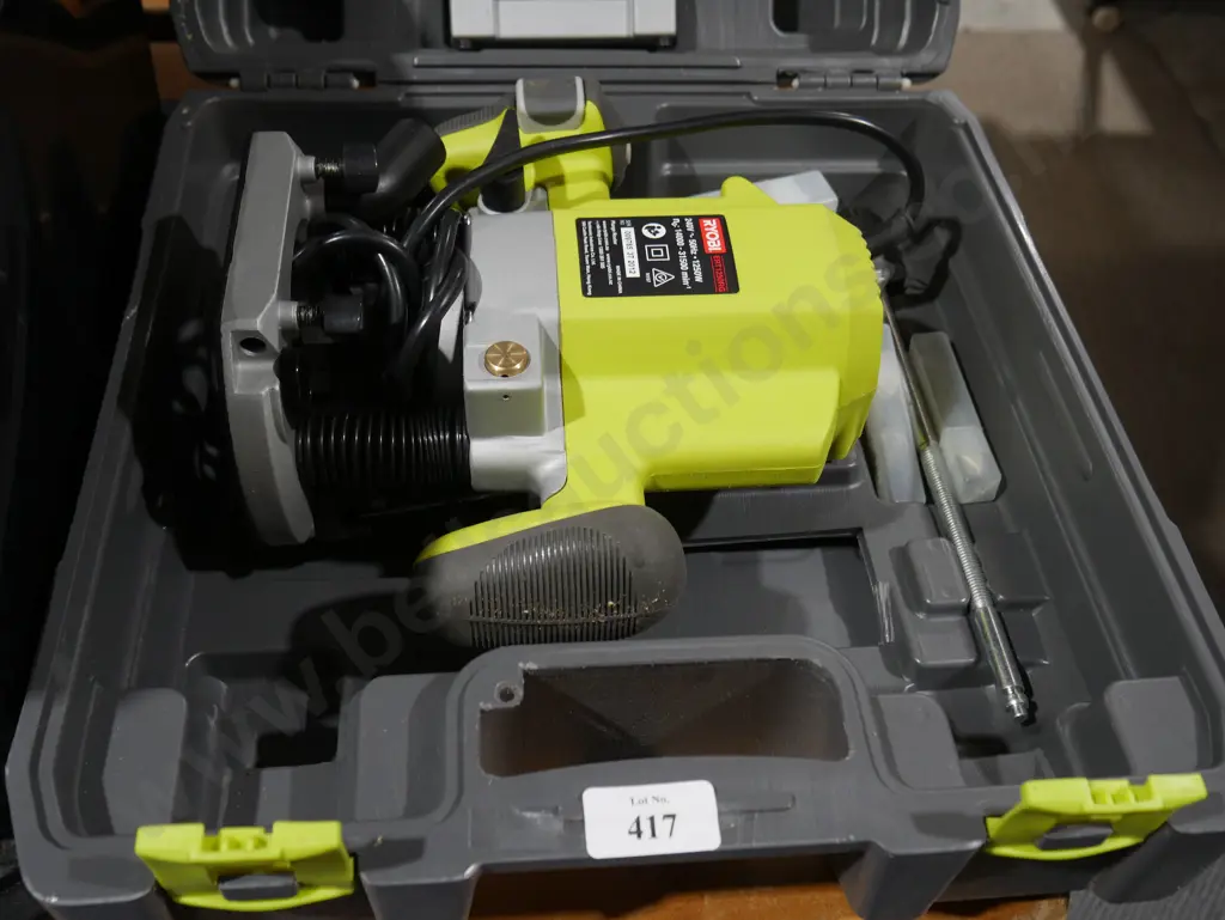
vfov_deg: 39.7
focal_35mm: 36
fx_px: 1275
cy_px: 460
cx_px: 612
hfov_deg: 51.3
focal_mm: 18
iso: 500
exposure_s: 1/60
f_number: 4
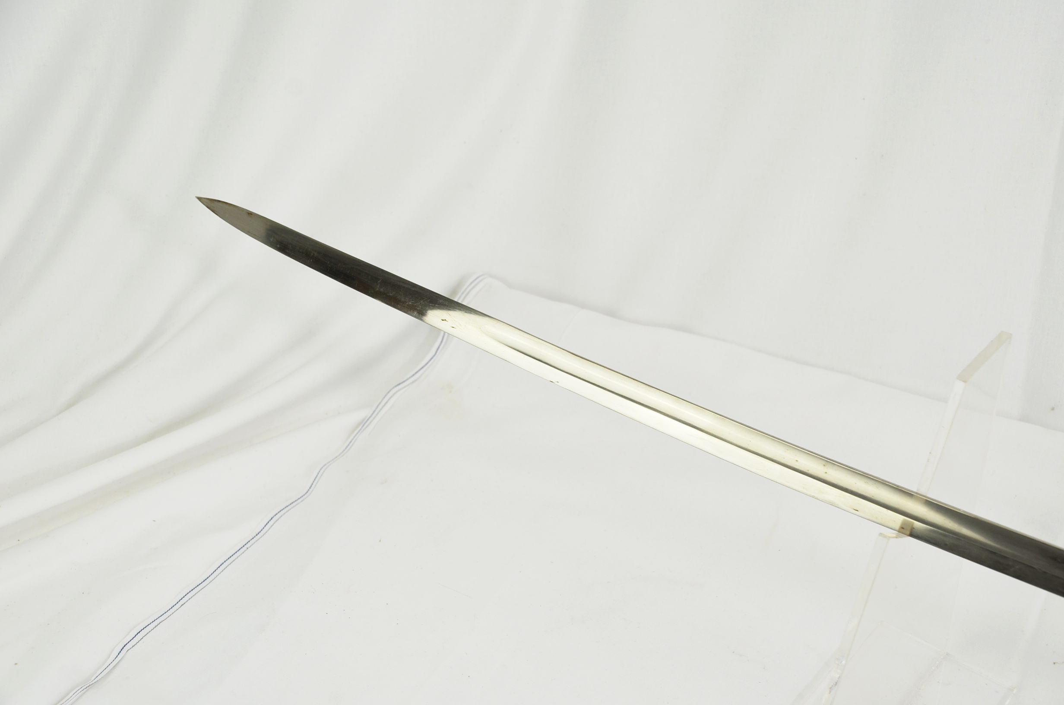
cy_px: 352
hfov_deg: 41.2
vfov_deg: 28.0
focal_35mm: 48
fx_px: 1416
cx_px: 532
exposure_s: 1/160
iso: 200
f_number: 6.3
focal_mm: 32
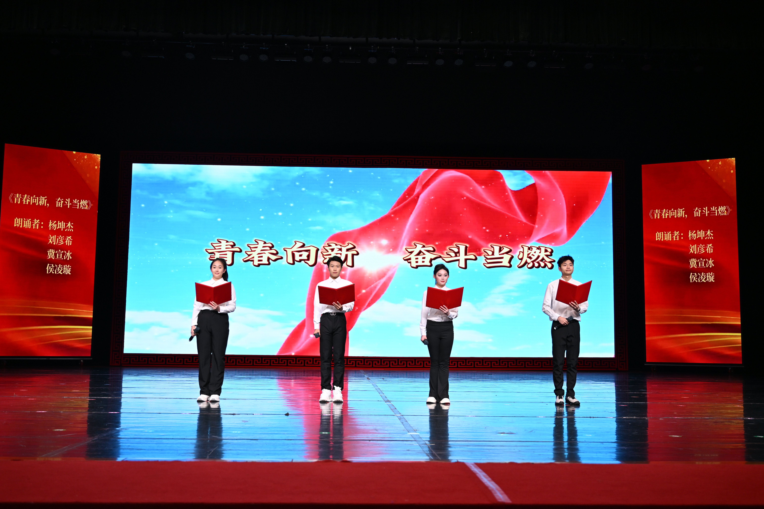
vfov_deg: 35.1
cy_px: 254
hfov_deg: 50.7
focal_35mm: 38
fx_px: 806
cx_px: 382
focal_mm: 38
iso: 400
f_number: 4
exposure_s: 1/125
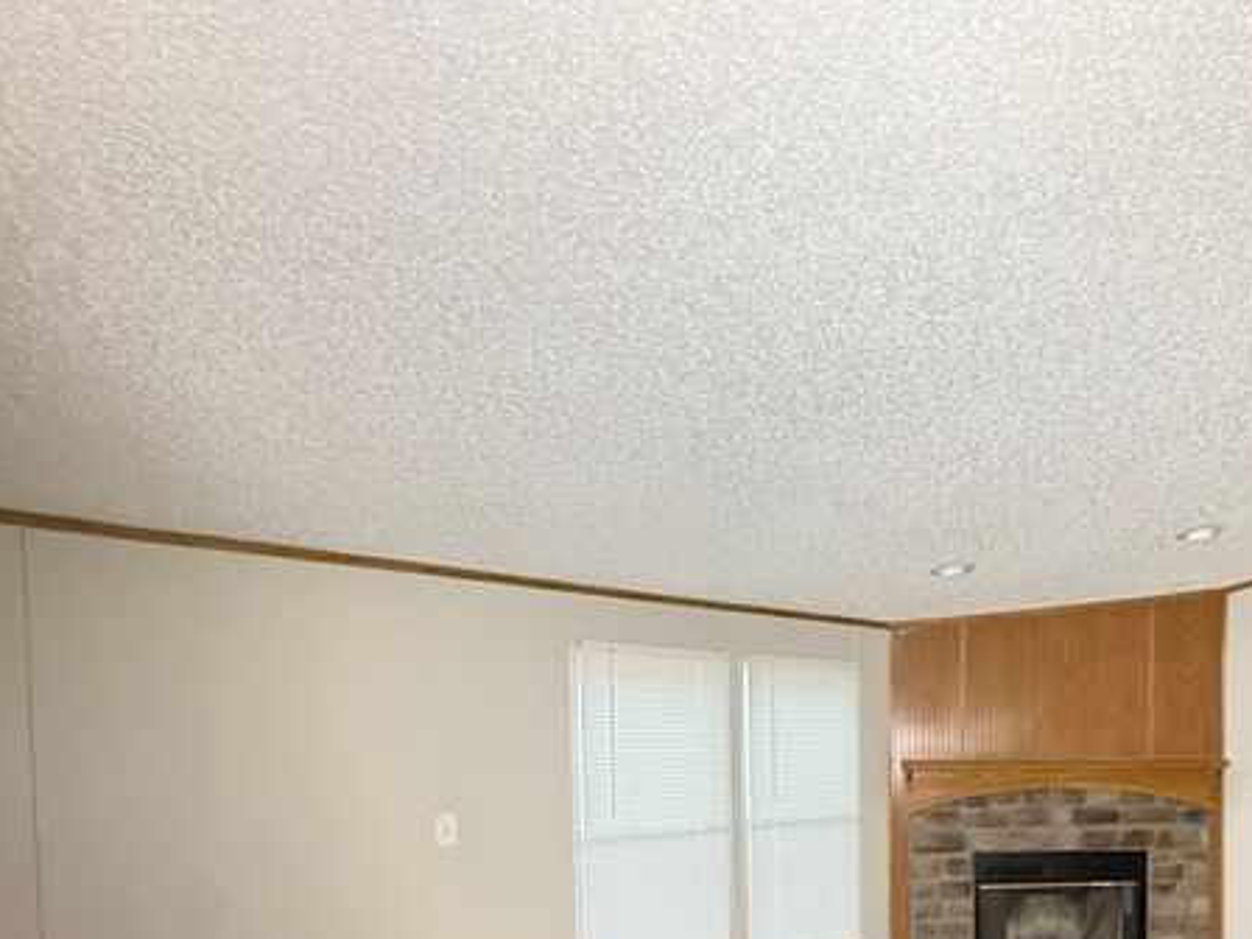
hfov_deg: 66.5
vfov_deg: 50.6
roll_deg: -0.7
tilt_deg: -0.7
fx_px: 904
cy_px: 785
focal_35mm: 25
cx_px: 886
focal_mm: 2.22
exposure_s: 1/60
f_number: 2.2
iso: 500
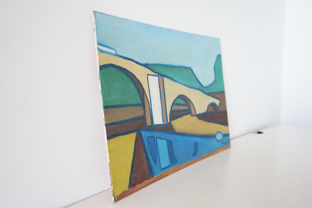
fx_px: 273
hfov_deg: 59.5
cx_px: 156
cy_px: 104
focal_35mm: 32
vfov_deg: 41.7
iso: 200
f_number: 4
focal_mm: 21
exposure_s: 1/60
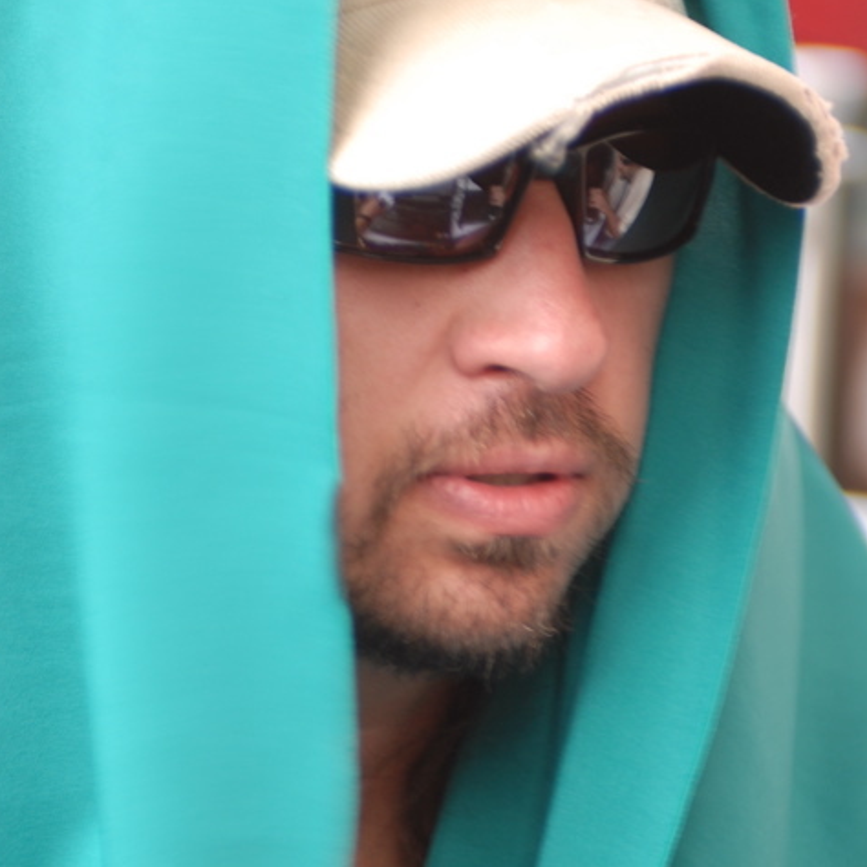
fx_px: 5582
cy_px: 566
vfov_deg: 8.9
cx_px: 499
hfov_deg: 8.9
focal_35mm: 197
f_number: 2.8
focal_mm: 70
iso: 100
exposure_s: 1/20
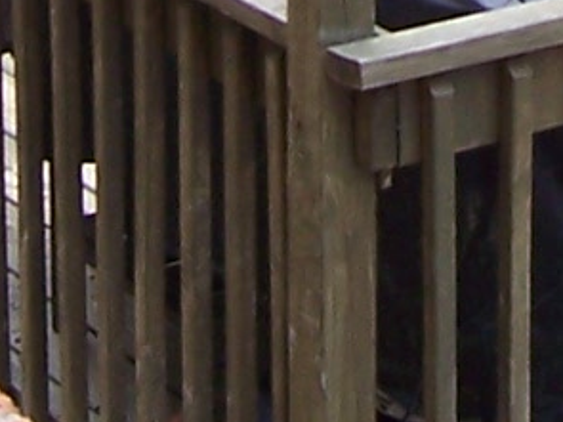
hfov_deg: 8.4
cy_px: -739
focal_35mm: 236
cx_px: 542
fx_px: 3837
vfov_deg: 5.9
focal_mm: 5.6
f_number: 2.7
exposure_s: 1/125
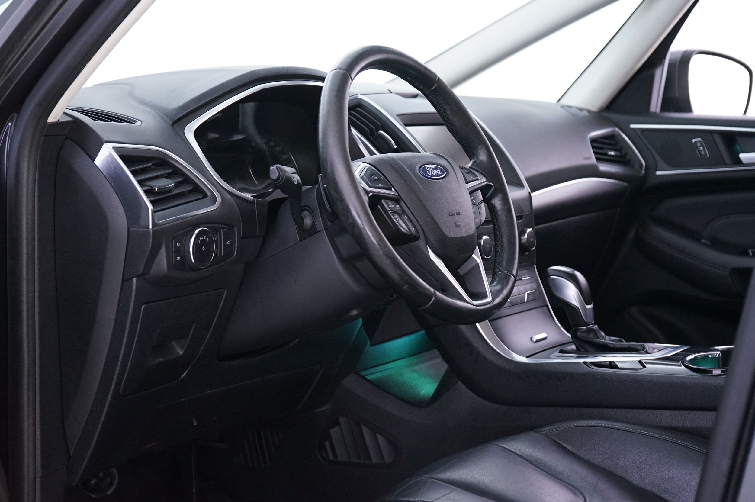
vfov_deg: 21.2
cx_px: 378
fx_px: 1341
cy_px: 251
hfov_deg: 31.4
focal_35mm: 64
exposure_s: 1/10
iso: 4000
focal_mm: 64
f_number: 6.3
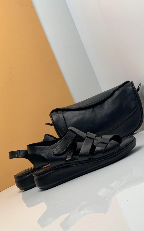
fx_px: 352
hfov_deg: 23.1
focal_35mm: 56
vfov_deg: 36.3
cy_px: 115
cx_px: 78
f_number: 2.4
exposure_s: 1/100
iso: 50
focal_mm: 6
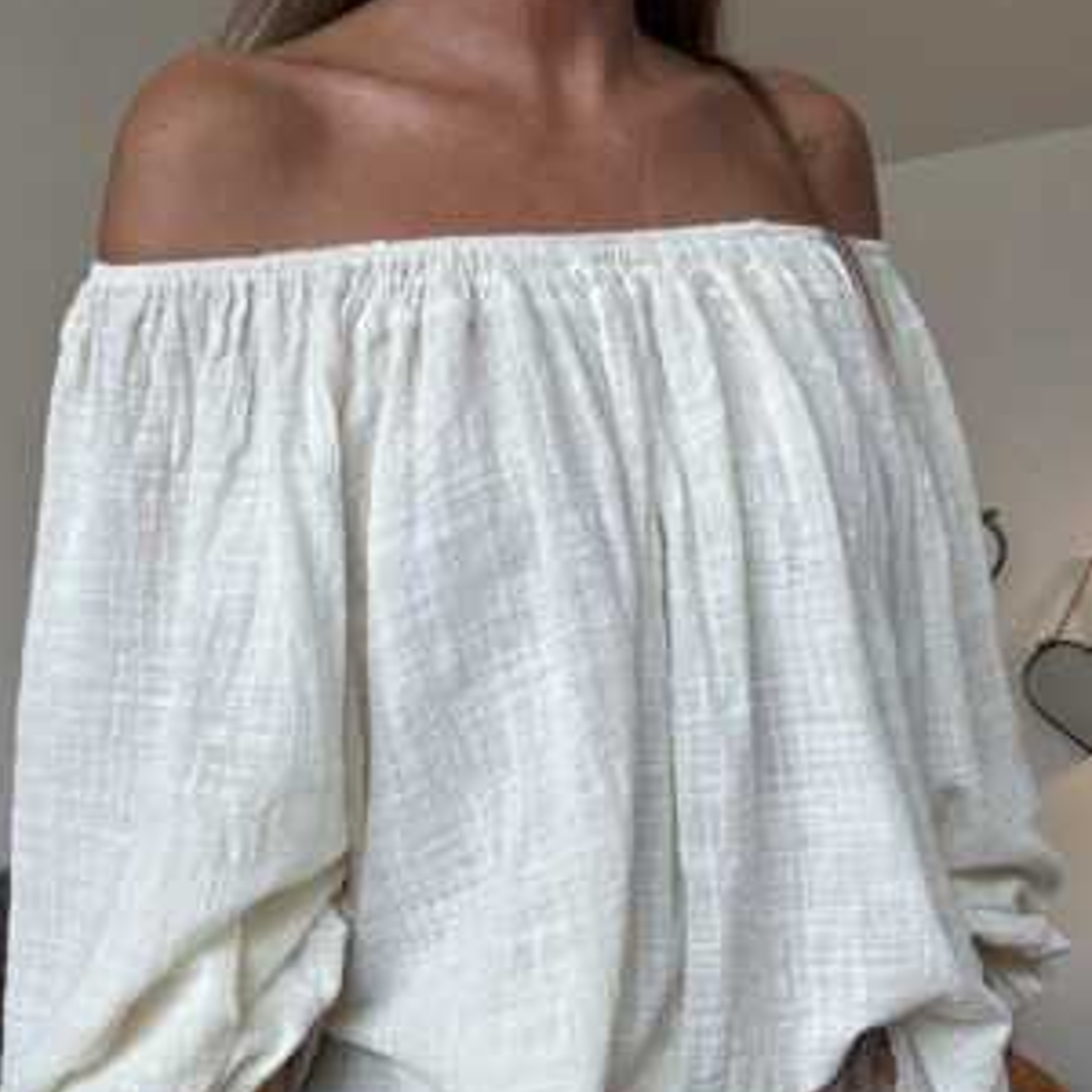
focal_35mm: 41
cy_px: 823
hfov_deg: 40.9
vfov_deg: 39.8
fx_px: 1463
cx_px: 539
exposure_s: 1/122
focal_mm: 2.69
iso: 80
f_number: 1.9
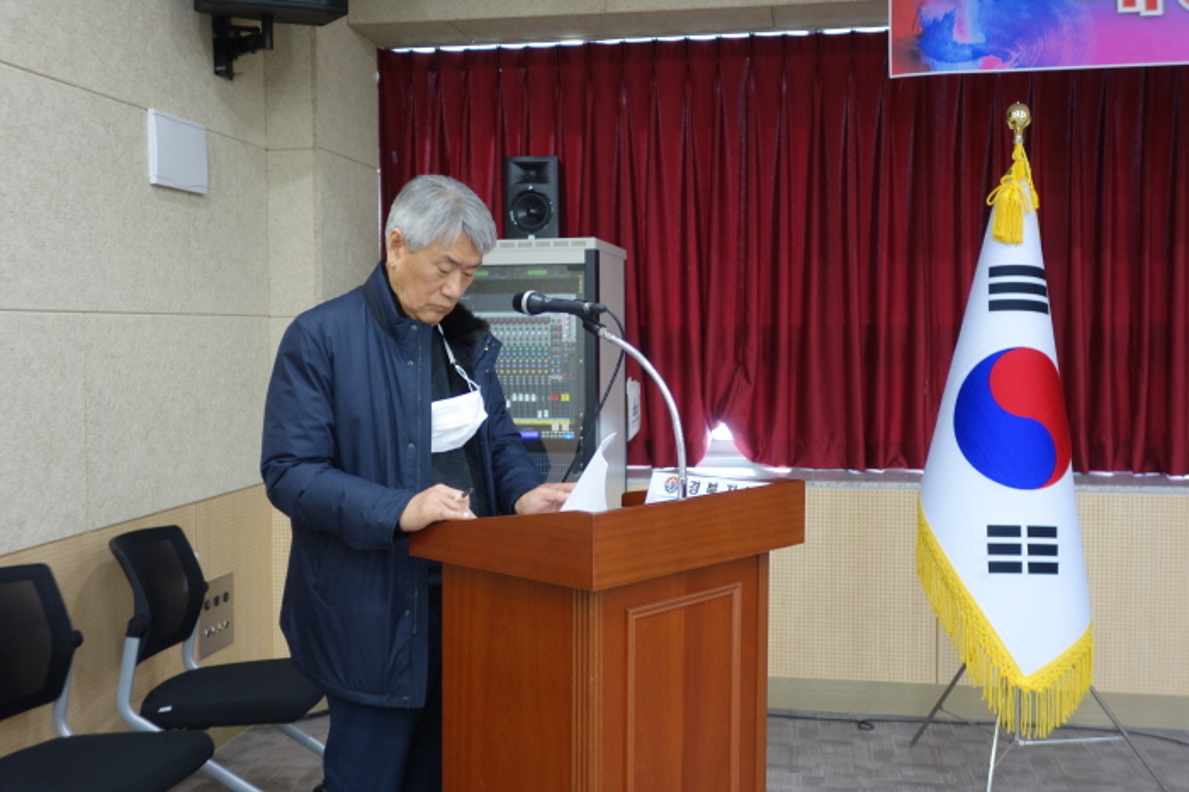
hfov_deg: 50.7
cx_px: 594
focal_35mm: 38
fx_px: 1254
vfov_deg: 35.0
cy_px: 396
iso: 320
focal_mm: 14.23
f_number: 2.8
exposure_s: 1/40
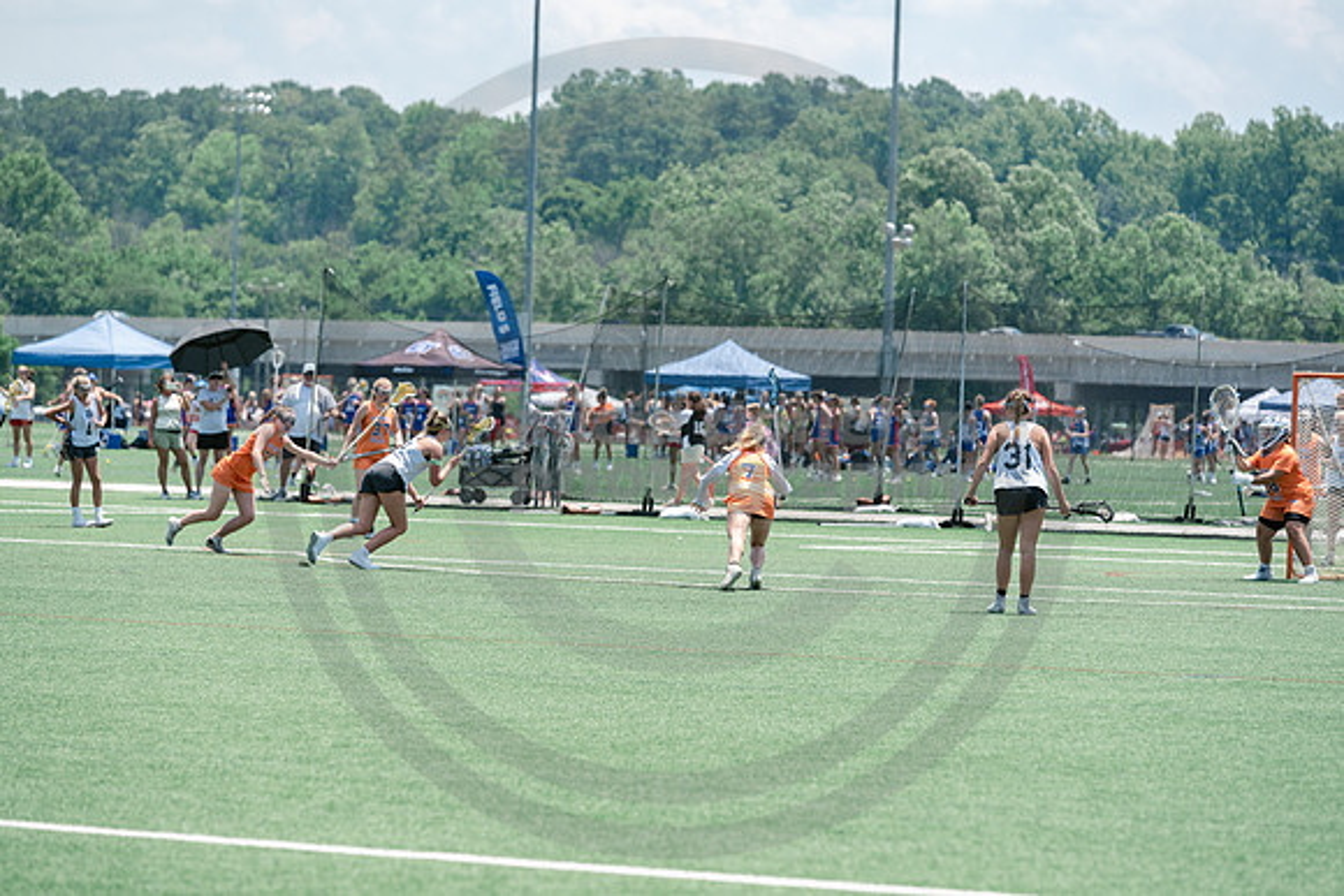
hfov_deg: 10.3
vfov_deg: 6.9
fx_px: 7468
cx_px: 672
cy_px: 448
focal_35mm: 200
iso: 400
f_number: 5
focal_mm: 200
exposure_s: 1/1600
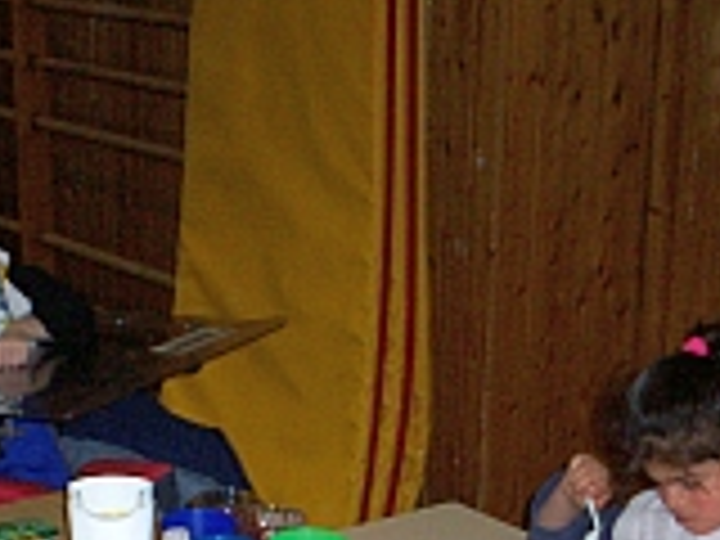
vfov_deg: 15.9
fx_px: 1872
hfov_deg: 21.8
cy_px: 598
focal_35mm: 90
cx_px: 324
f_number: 4.5
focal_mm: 5.9
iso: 140
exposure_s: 1/64
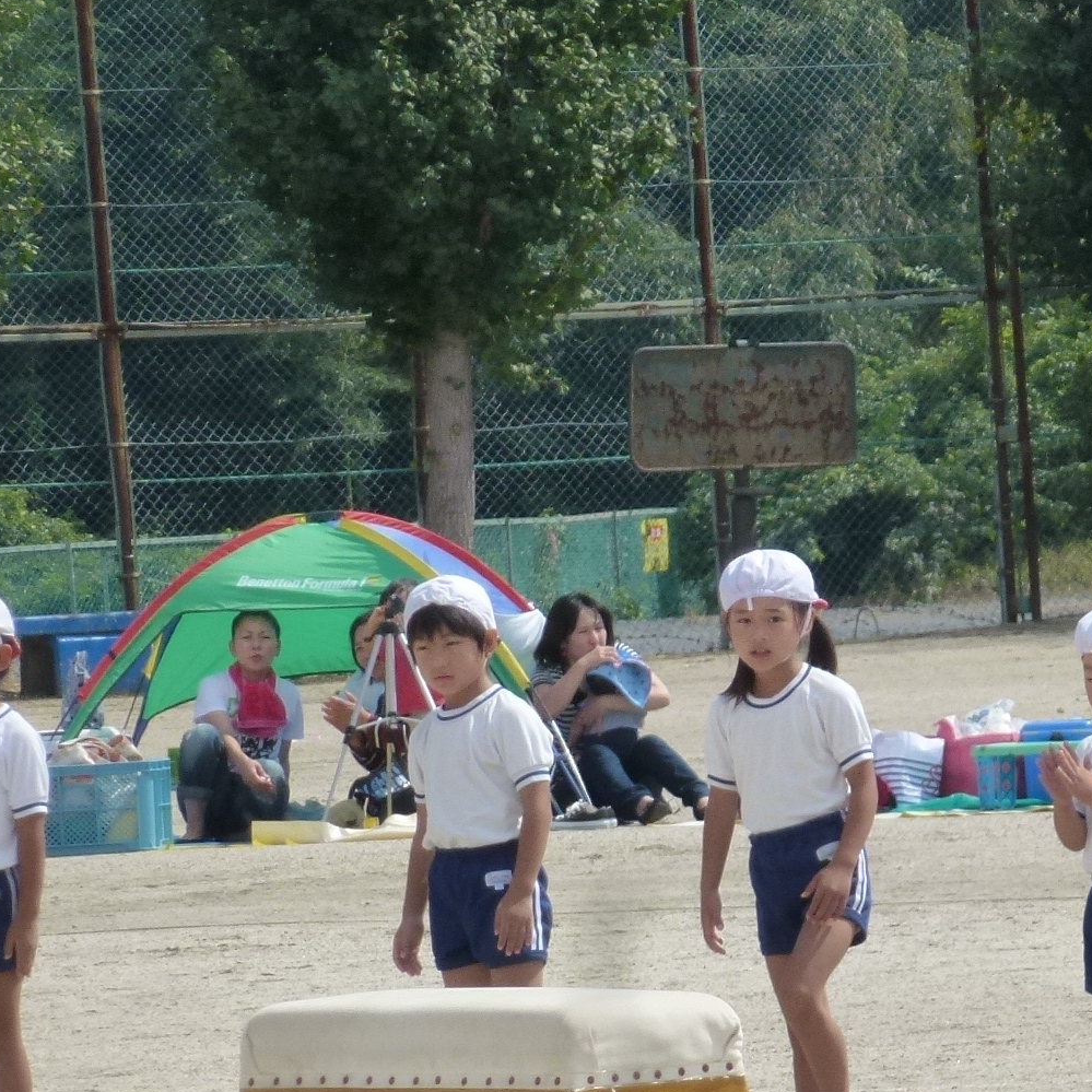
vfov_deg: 3.9
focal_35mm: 446
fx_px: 15918
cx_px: 844
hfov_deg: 3.9
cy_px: 791
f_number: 5.5
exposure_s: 1/800
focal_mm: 35.2
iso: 160
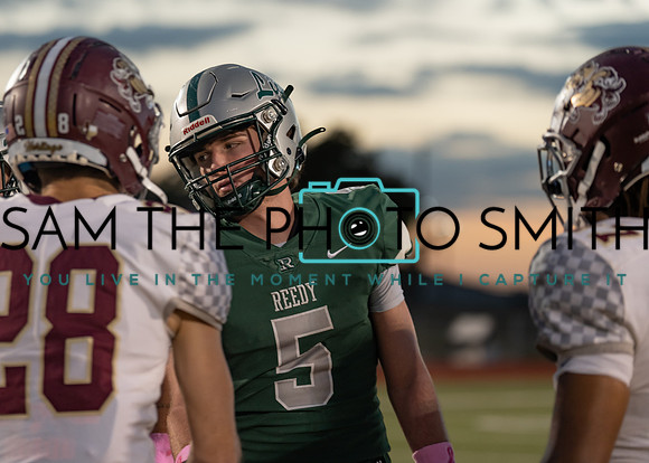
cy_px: 223
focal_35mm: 143
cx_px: 301
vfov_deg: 10.0
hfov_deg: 14.0
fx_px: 2642
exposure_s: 1/320
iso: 500
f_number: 2.8
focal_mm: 126
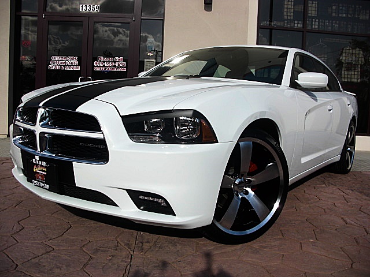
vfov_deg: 39.7
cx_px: 185
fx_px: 385
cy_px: 138
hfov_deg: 51.4
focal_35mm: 36
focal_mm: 6.3
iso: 50
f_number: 7.9
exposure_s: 1/160
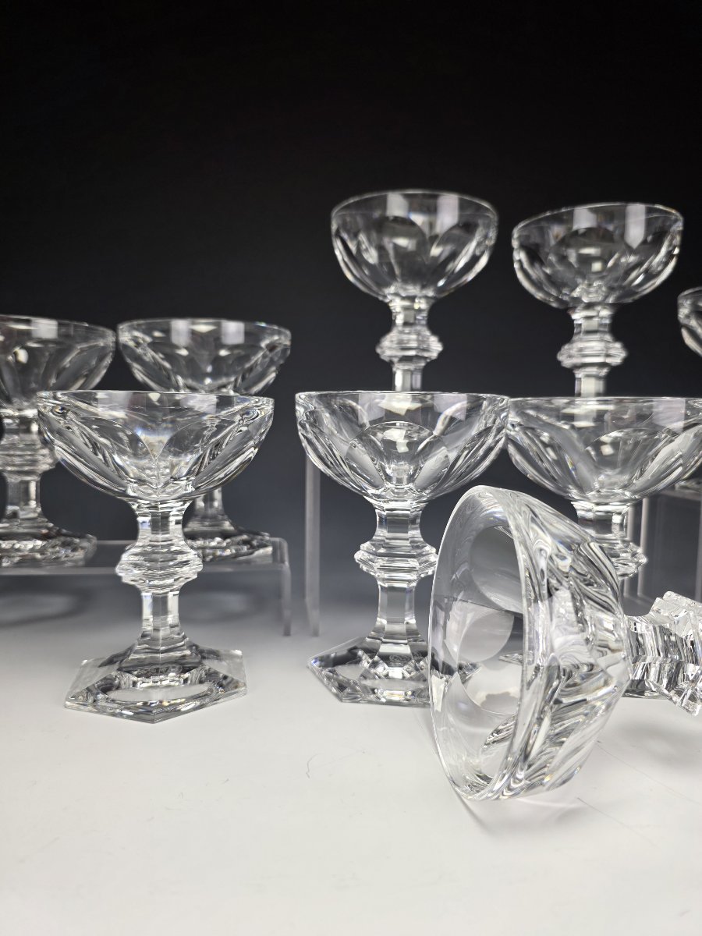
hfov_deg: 58.9
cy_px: 468
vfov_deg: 73.9
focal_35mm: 23
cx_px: 351
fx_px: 622
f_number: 1.7
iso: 100
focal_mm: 6.3
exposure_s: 1/100
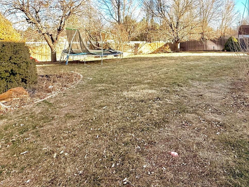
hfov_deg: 71.4
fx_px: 165
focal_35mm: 23
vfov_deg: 54.4
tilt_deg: +0.8
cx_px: 169
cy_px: 35
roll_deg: -1.6
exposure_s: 1/779
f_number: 2.2
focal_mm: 2.22
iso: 50
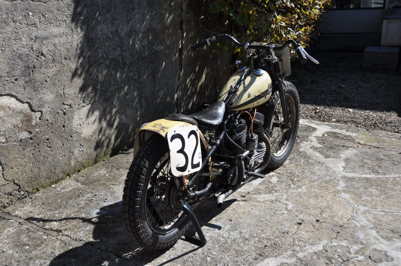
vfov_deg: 30.8
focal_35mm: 44
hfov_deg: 45.0
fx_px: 484
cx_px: 200
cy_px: 133
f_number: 5.6
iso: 200
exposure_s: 1/1000
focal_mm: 29
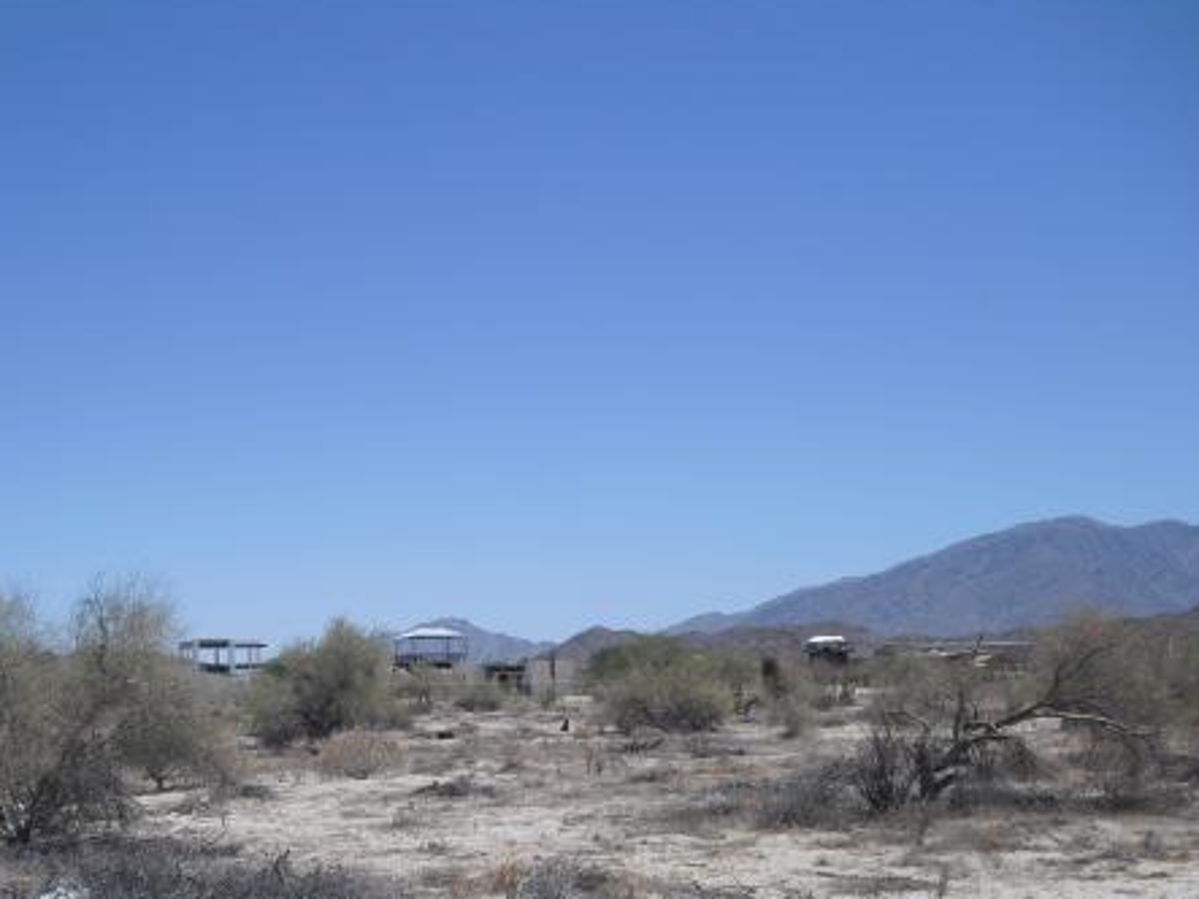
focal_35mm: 52
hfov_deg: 36.3
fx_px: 1801
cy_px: 636
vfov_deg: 27.7
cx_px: 365
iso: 64
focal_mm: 6.3
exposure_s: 1/250
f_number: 7.8
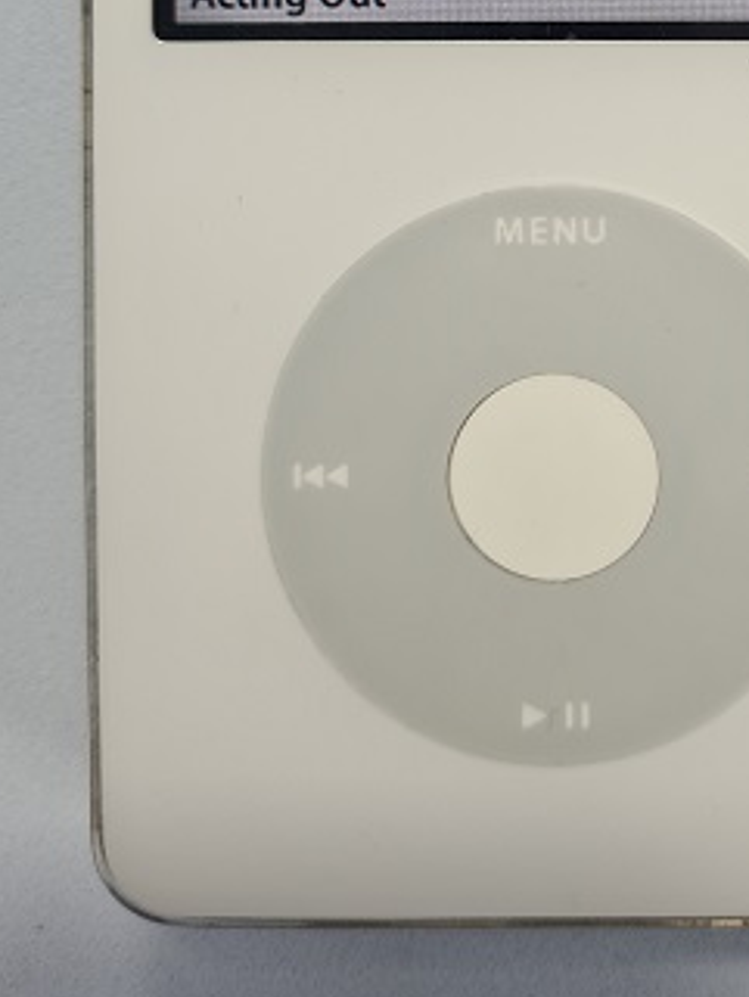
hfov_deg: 29.0
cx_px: 606
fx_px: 1413
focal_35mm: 49
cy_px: 166
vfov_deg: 37.2
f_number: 1.8
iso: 100
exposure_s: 1/120
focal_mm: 5.4
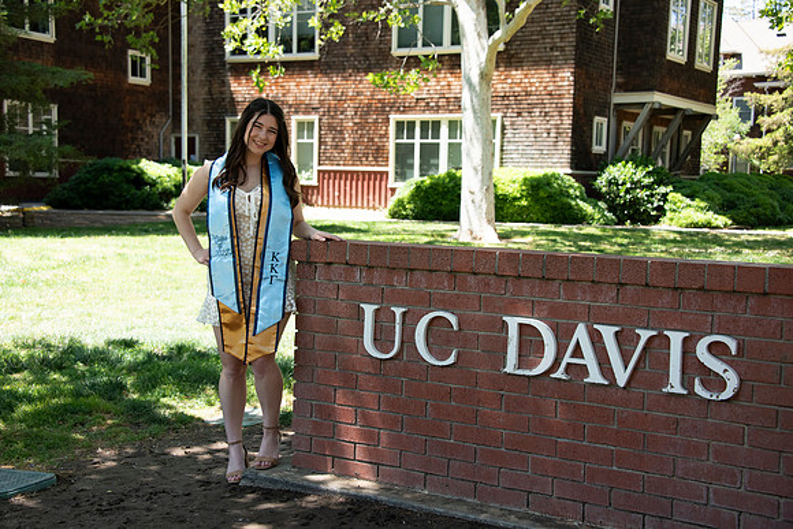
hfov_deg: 39.6
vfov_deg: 27.0
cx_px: 396
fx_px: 1102
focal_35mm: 50
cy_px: 264
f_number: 5.6
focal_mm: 50
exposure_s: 1/400
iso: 640
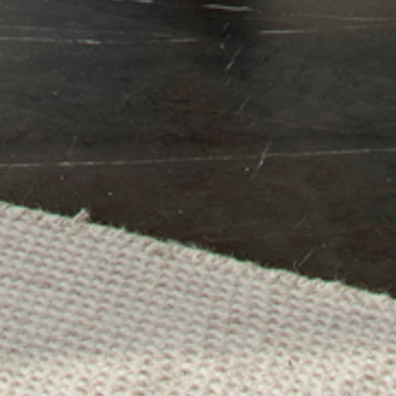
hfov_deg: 4.7
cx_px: 174
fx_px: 4828
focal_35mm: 373
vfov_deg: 4.2
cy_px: -1527
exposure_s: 1/160
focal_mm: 45
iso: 100
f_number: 5
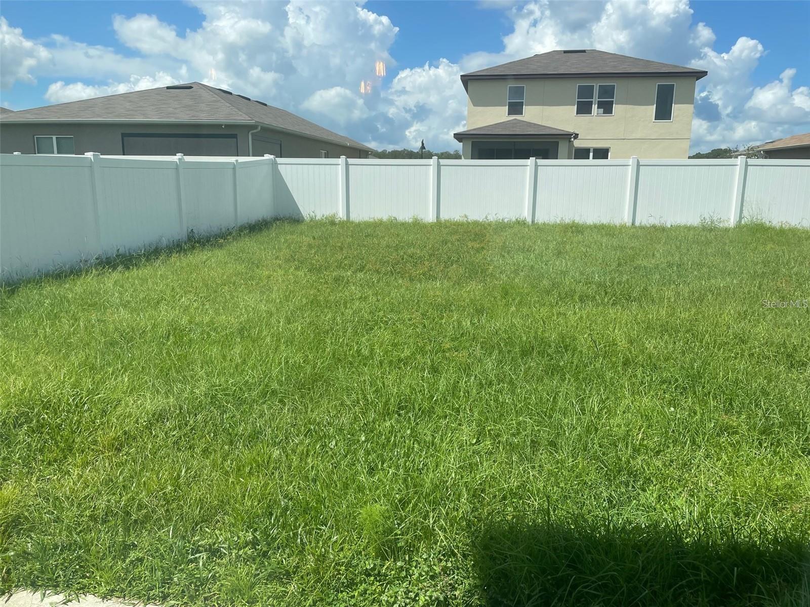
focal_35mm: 26
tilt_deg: -10.5
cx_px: 405
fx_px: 608
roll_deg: -1.1
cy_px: 304
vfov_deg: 53.1
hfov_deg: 67.3
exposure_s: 1/2506
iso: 32
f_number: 1.6
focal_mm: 4.2
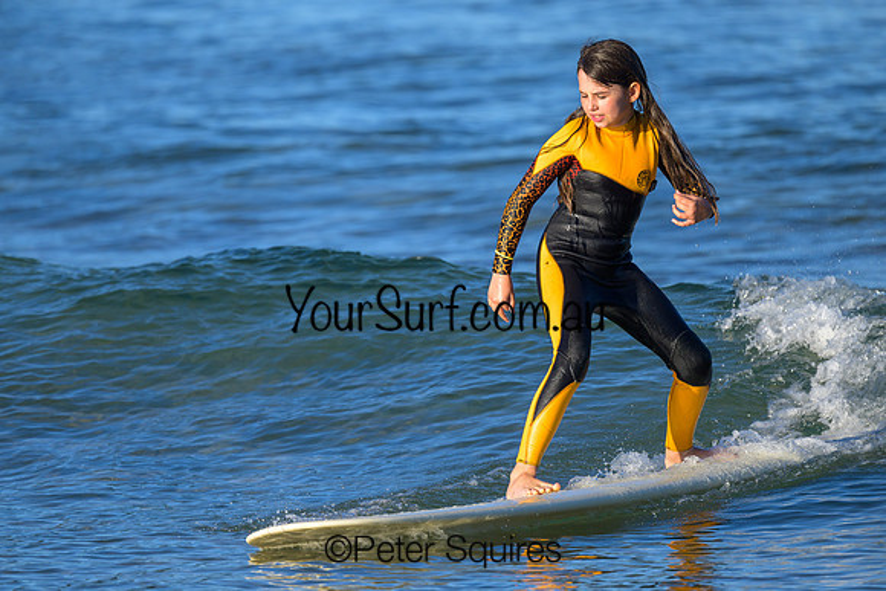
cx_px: 443
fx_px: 19693
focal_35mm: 800
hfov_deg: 2.6
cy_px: 296
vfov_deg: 1.7
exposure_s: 1/1000
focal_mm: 800
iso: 220
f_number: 6.3
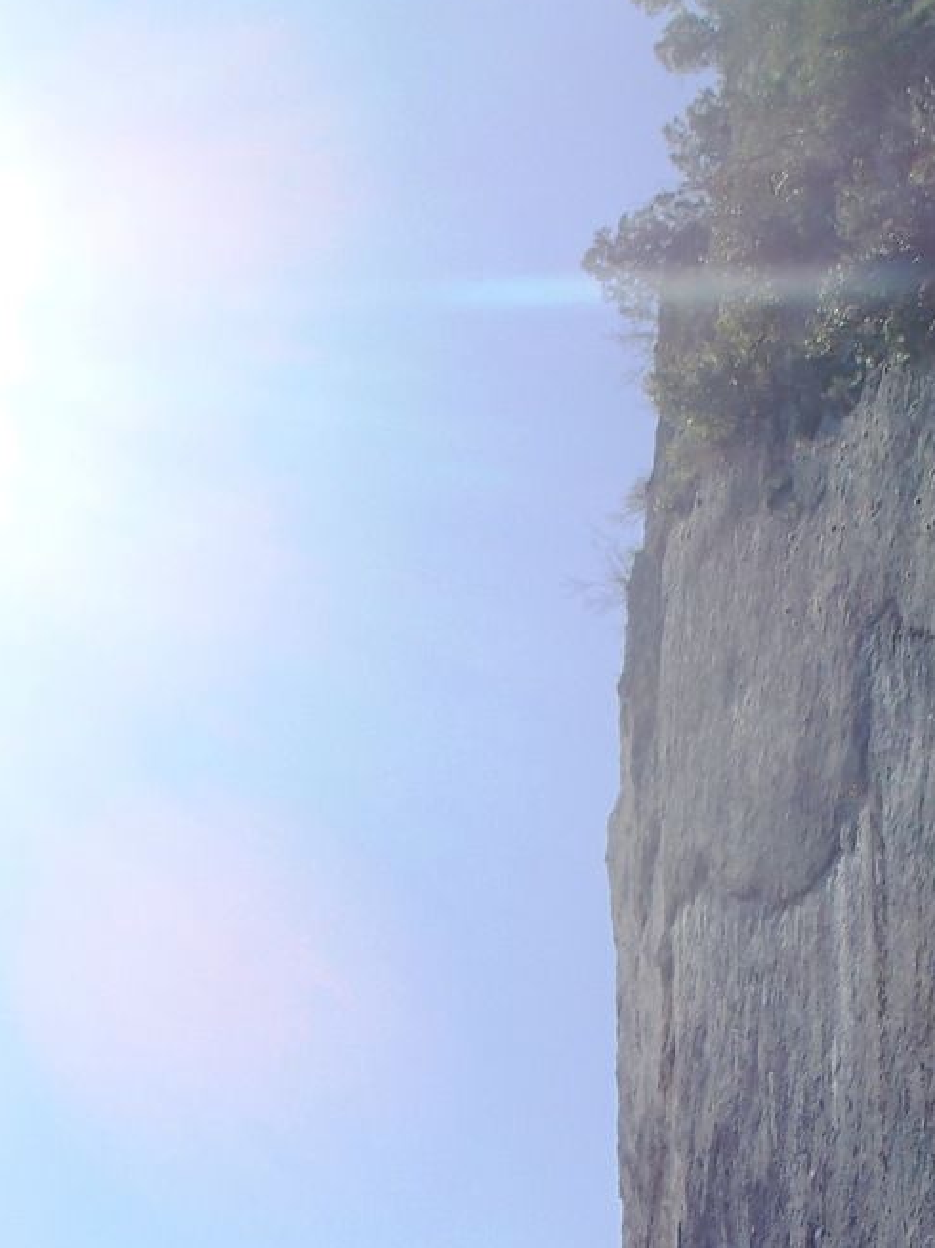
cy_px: 1286
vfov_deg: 20.3
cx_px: 498
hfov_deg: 15.9
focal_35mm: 93
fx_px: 3352
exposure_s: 1/1000
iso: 100
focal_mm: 6.83
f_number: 4.6
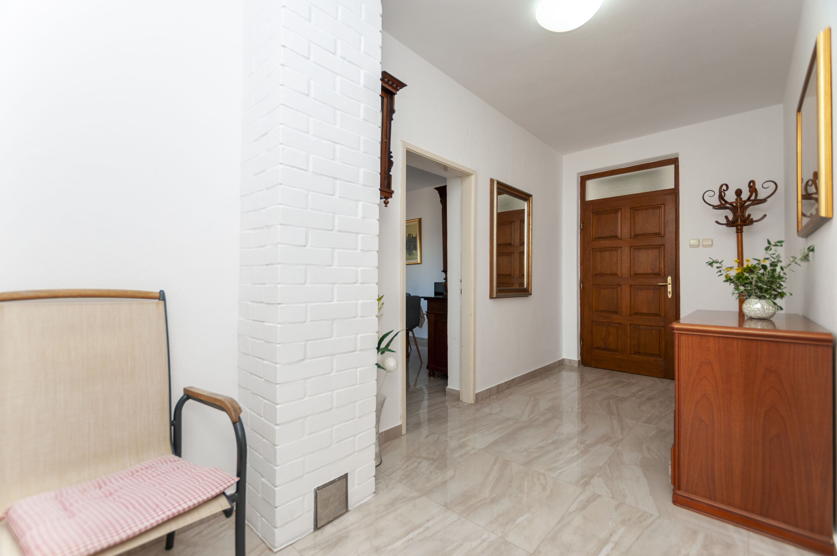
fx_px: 348
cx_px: 418
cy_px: 278
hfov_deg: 100.5
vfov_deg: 77.2
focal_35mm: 15
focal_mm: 10
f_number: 3.5
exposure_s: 1/60
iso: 100
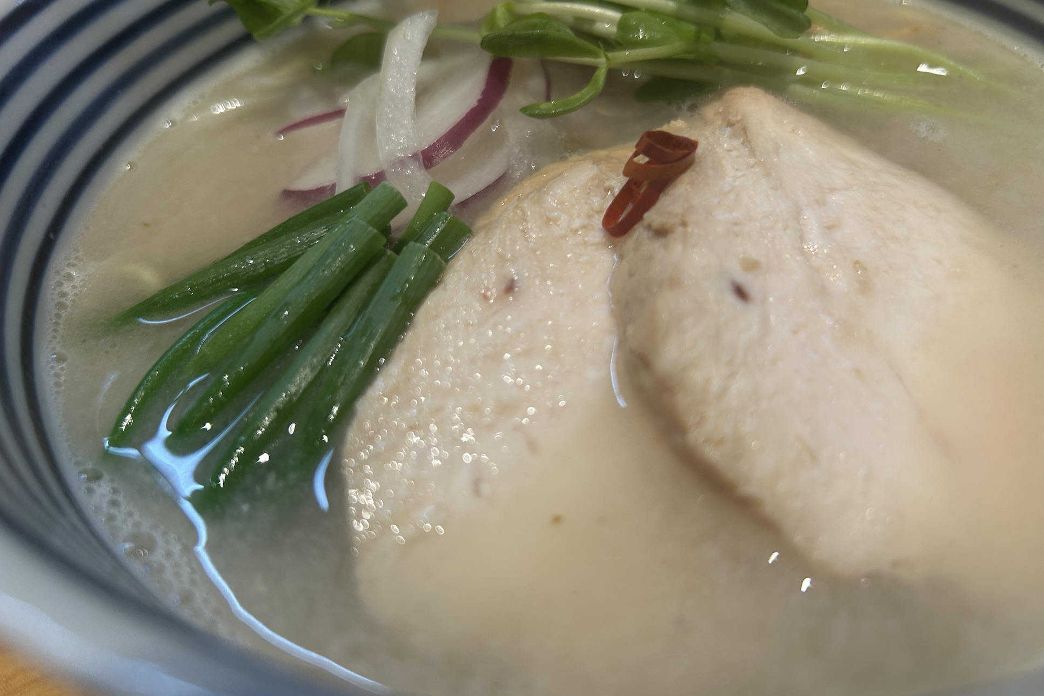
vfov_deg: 46.4
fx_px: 812
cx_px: 527
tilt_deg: -45.5
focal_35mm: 28
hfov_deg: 65.5
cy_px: 338
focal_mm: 5.7
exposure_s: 1/100
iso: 64
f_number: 1.5
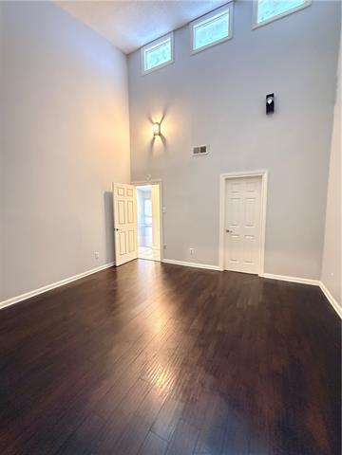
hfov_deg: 85.7
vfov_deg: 102.1
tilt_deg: -3.6
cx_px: 171
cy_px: 228
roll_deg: +0.6
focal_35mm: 14
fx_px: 184
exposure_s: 1/30
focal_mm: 2.22
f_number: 2.2
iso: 1250
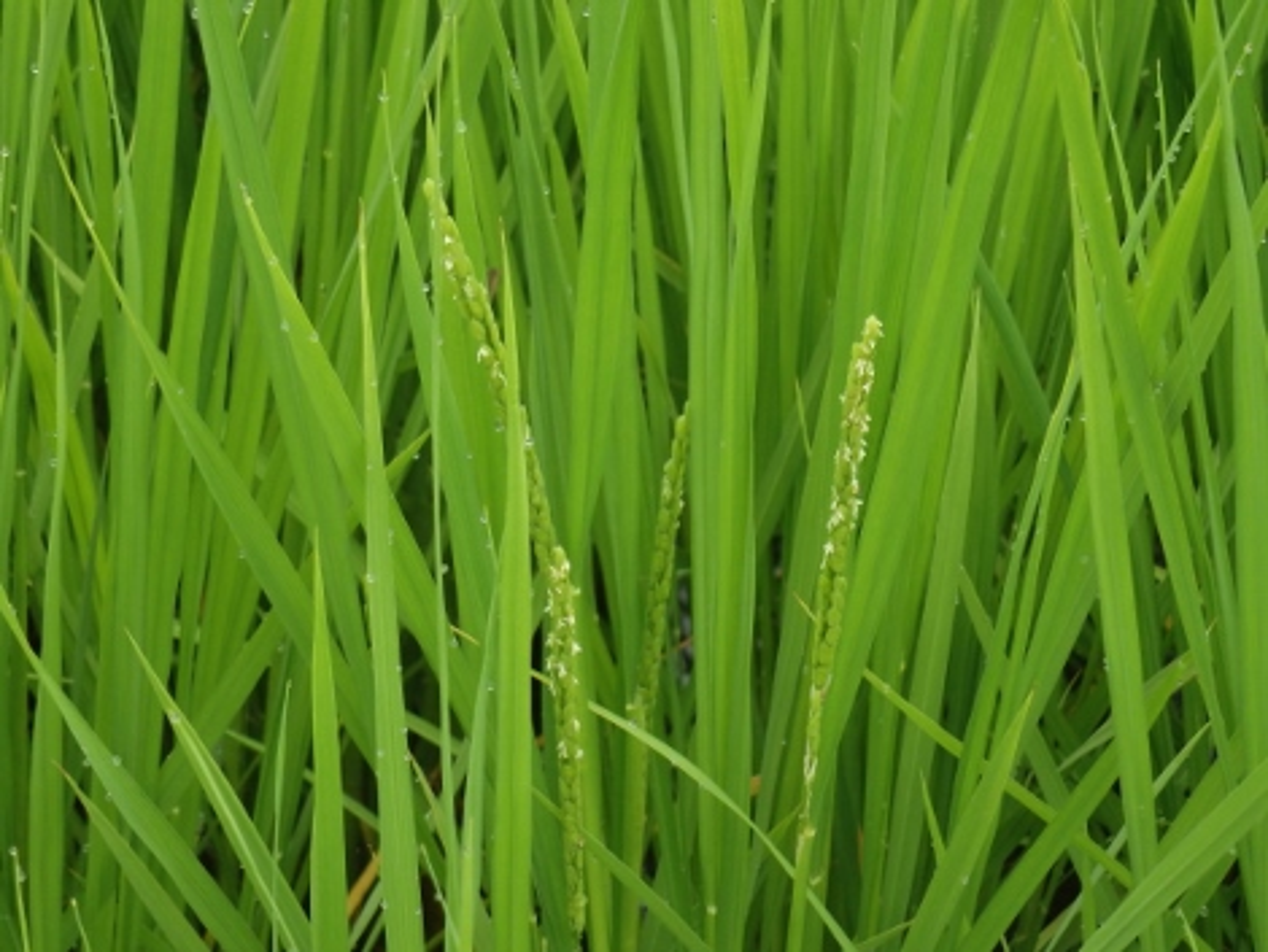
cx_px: 634
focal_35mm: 140
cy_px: 476
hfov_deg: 14.1
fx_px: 5131
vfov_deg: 10.6
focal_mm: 25
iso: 400
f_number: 5.9
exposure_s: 1/100
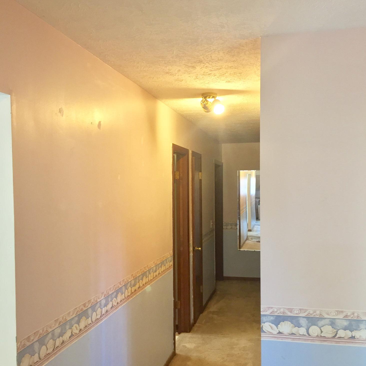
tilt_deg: -1.1
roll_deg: +0.2
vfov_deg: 47.1
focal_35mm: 35
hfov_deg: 47.2
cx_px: 183
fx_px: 419
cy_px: 204
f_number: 2.2
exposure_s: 1/30
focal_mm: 4.15
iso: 160
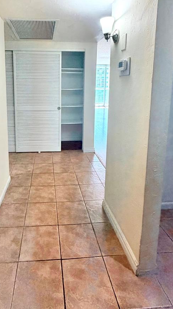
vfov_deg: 81.5
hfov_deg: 52.6
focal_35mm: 21
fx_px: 171
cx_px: 58
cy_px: 107
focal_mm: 2.22
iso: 160
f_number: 2.2
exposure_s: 1/120
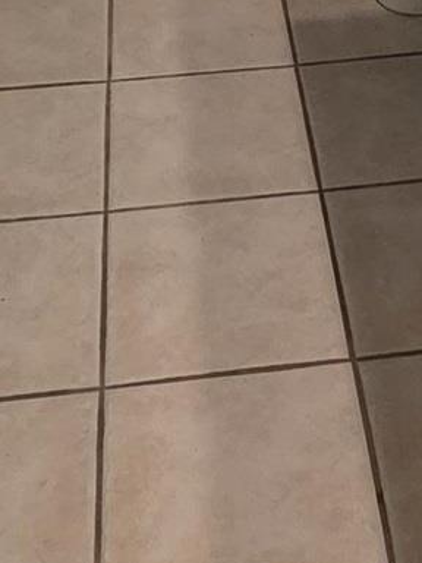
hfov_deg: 18.8
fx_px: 1268
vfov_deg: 20.8
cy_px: -306
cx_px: 293
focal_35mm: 78
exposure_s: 1/240
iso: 500
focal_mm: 2.2
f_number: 1.9
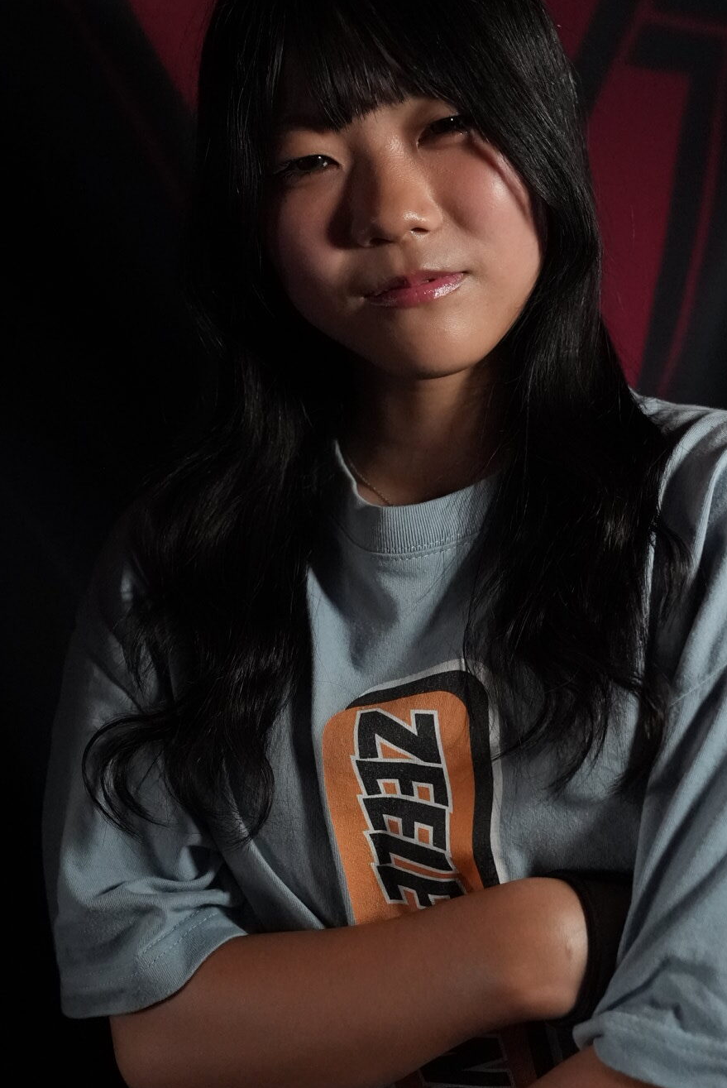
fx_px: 1300
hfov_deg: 31.2
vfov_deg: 45.2
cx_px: 347
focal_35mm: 43
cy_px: 441
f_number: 4
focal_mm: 35
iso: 12800
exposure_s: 1/125
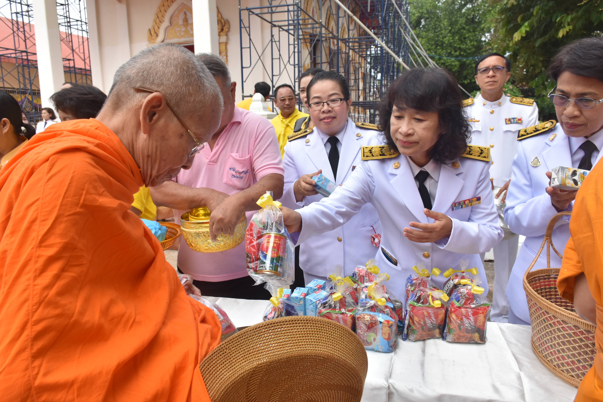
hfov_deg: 67.4
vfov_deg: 47.9
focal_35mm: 27
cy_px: 201
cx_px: 302
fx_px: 452
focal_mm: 18
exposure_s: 1/250
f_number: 8
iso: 320
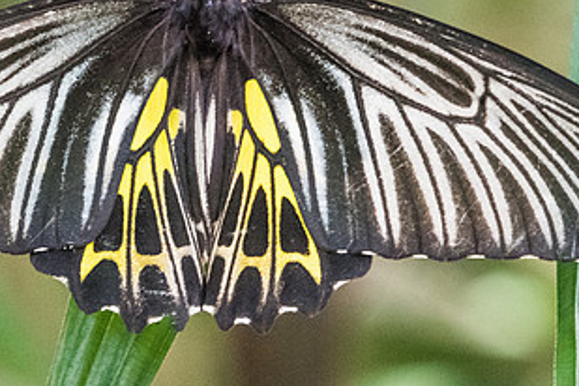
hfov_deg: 1.4
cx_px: 189
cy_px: 230
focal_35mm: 1467
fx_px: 23592
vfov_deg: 0.9
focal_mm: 400
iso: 4000
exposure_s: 1/160
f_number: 6.3
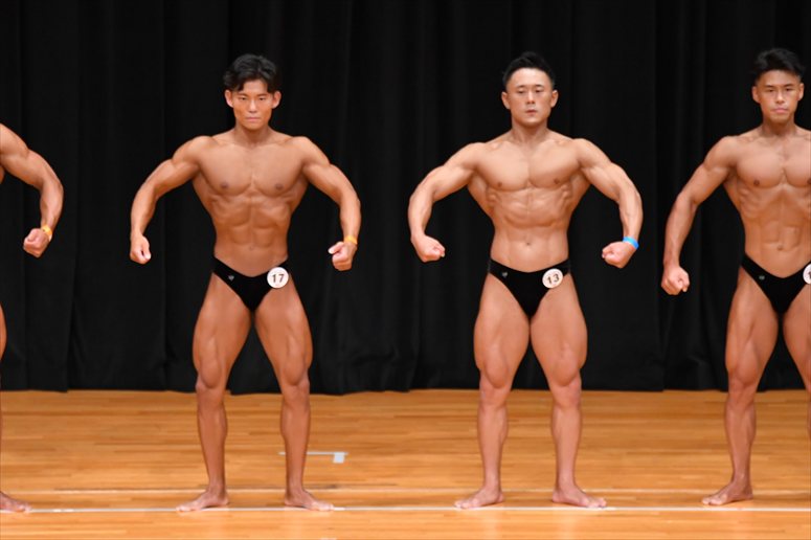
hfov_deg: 7.2
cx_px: 406
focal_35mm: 285
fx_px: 6417
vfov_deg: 4.8
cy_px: 270
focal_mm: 190
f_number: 5.6
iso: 4000
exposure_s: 1/400
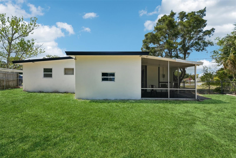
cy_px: 79
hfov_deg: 95.3
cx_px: 118
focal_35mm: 16
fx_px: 107
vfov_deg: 72.4
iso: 400
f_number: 8
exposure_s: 1/1250
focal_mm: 16.4
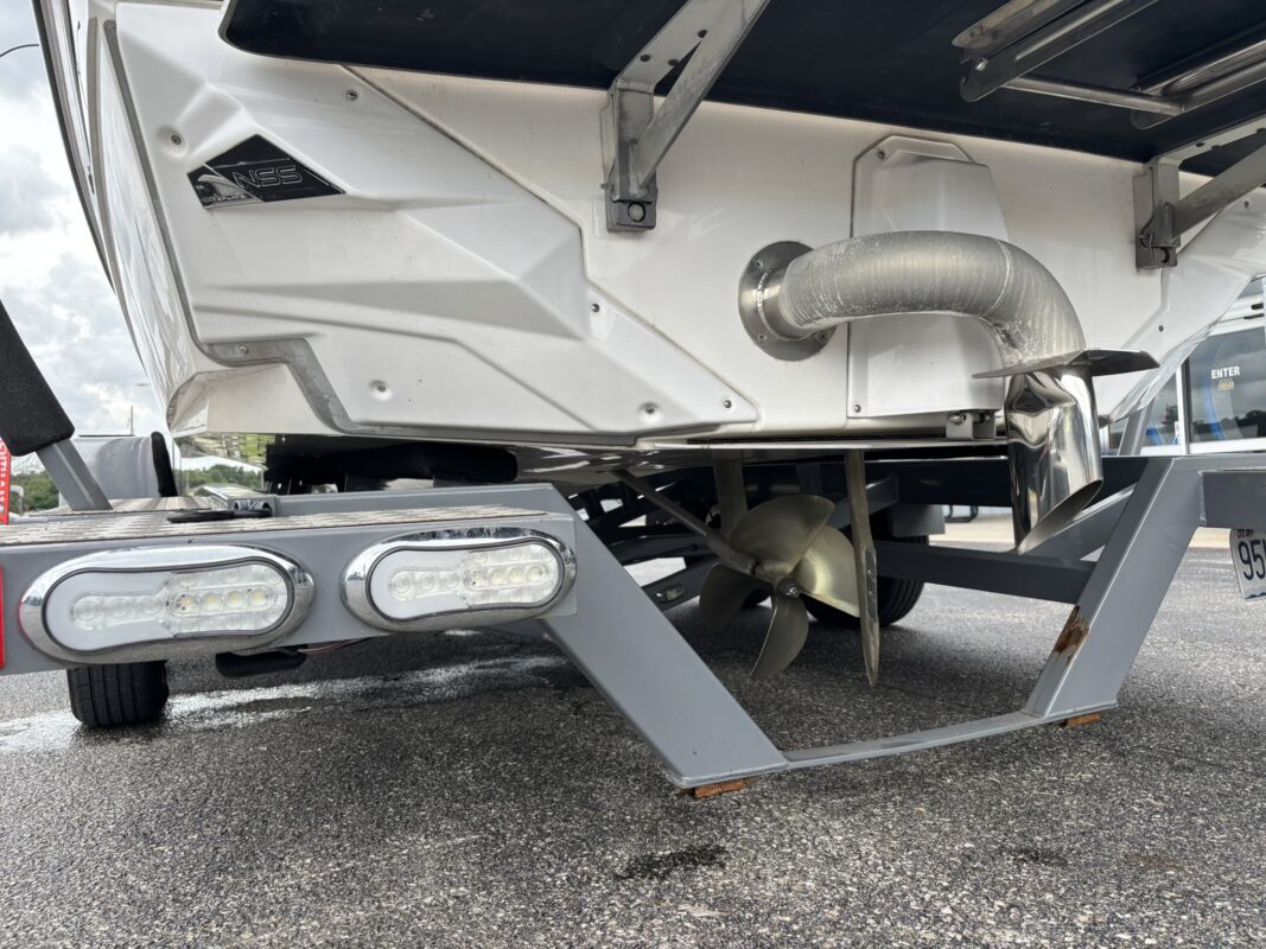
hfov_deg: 67.3
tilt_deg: +3.2
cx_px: 633
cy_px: 474
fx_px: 951
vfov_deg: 53.1
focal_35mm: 26
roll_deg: +2.2
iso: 50
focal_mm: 5.96
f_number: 1.6
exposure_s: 1/1164
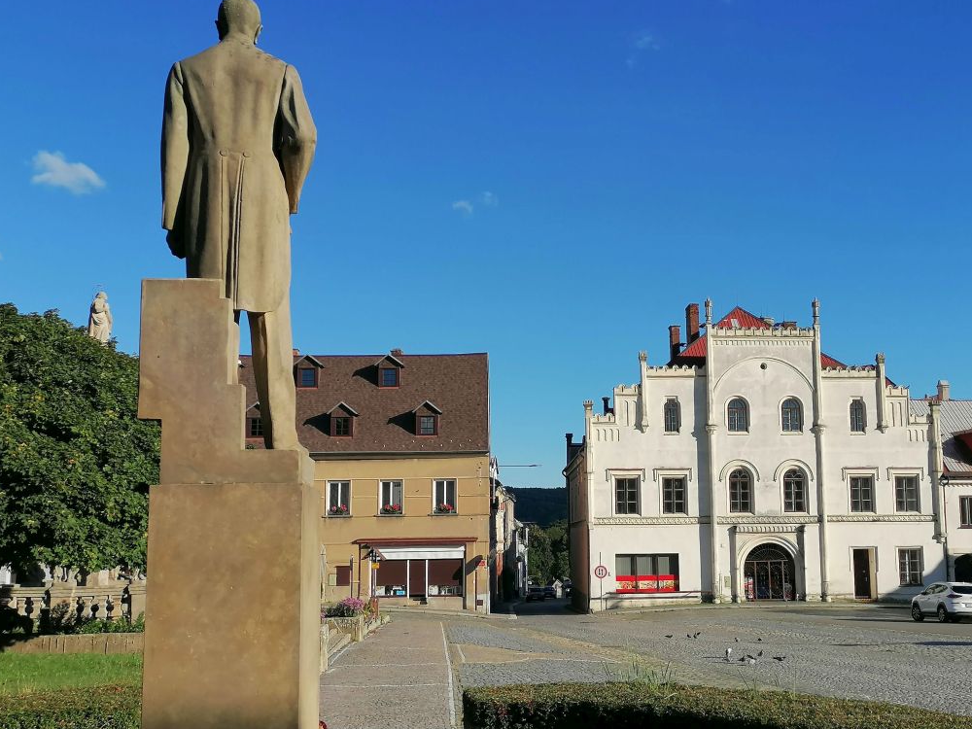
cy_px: 391
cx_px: 574
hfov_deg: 44.6
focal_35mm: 42
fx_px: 1179
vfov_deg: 34.3
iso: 50
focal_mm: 4.75
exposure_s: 1/1770
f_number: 1.8
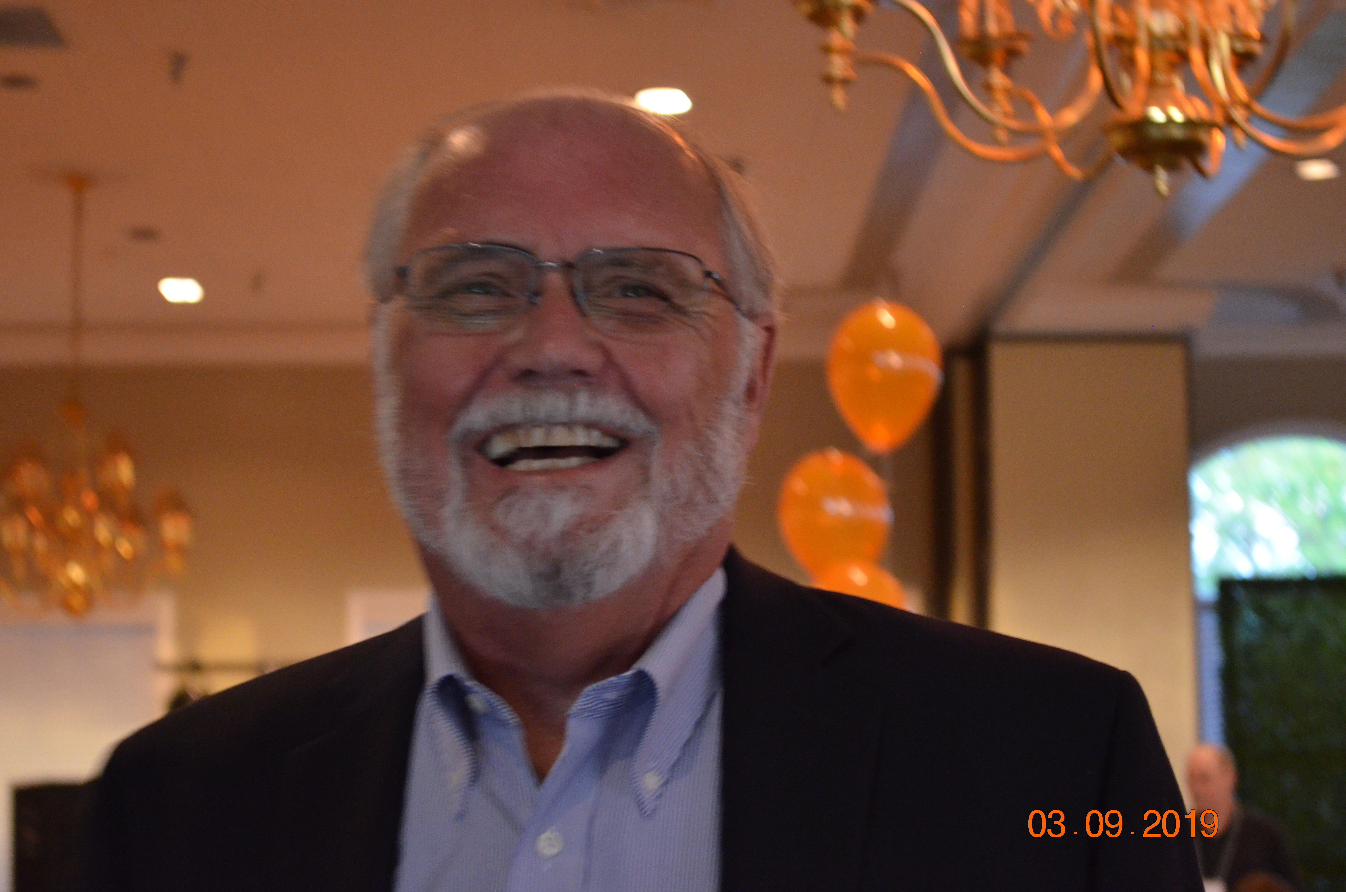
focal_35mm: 82
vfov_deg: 16.5
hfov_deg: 24.7
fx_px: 3078
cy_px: 446
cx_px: 673
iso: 3200
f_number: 5.6
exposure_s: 1/13
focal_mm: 55
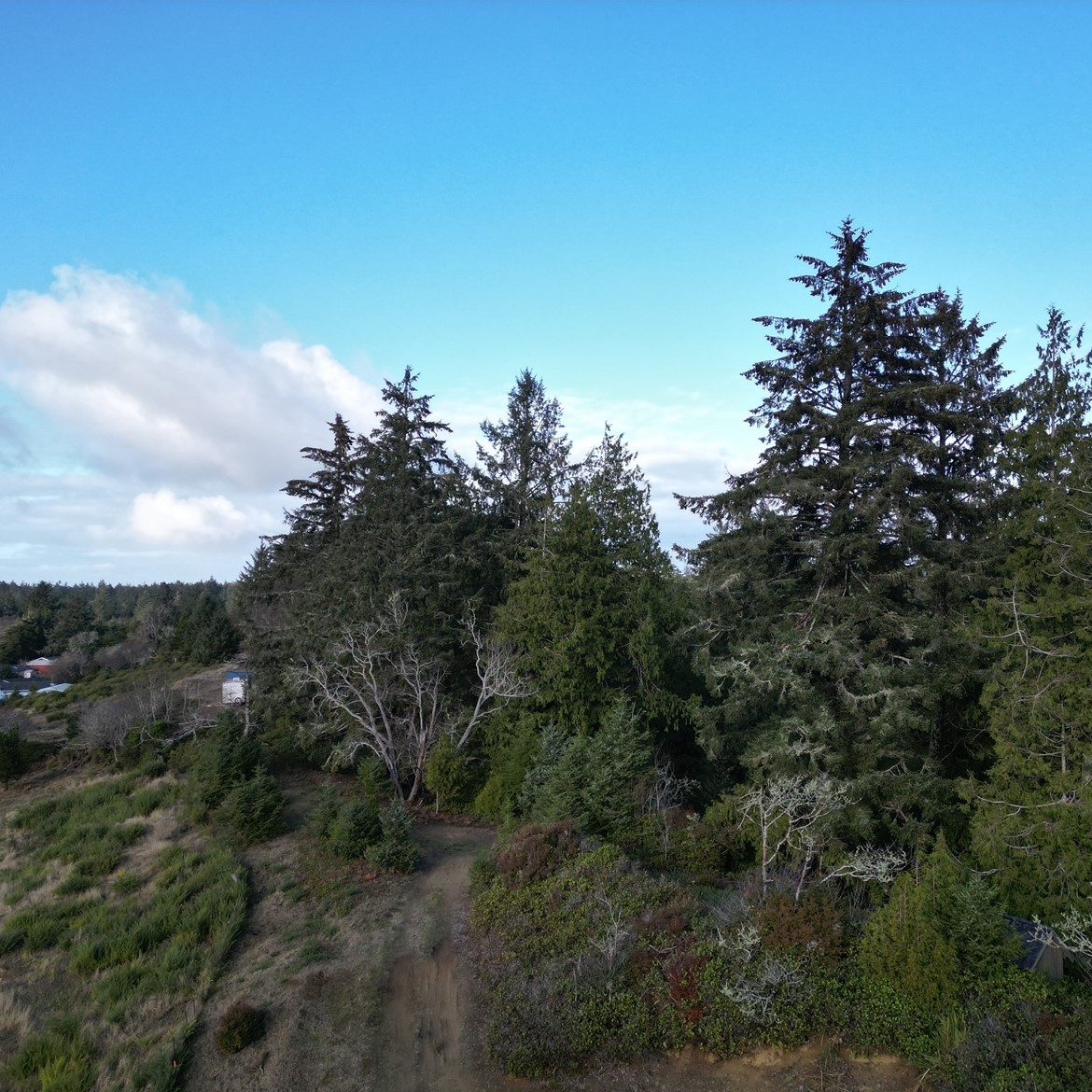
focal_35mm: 29
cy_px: 558
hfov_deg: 55.4
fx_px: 1035
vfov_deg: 55.6
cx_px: 635
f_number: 1.7
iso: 100
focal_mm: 6.72
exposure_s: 1/1250
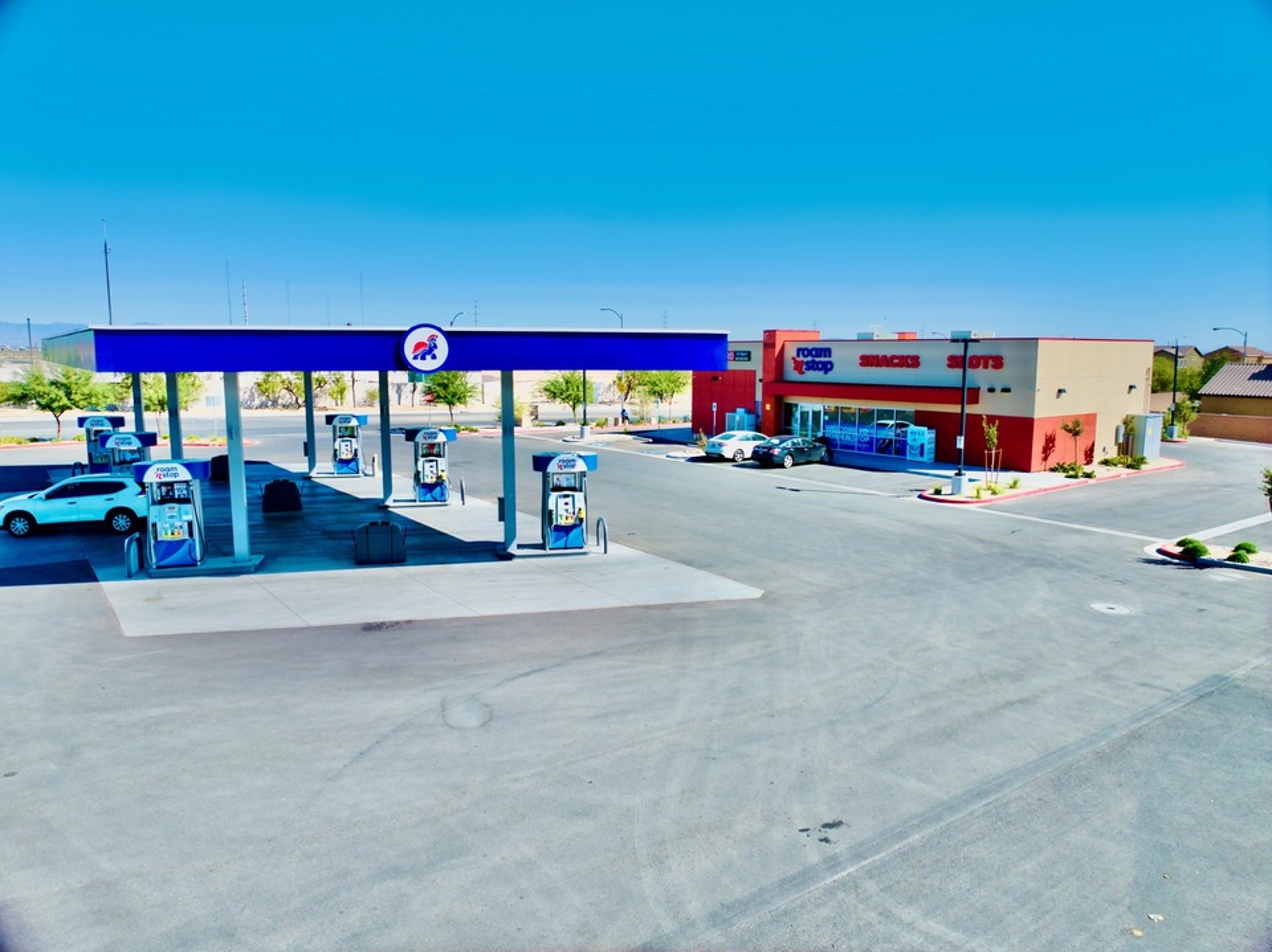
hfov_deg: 71.6
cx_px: 636
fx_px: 881
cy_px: 476
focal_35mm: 24
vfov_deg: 56.8
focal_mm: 12.29
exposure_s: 1/2000
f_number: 2.8
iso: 100
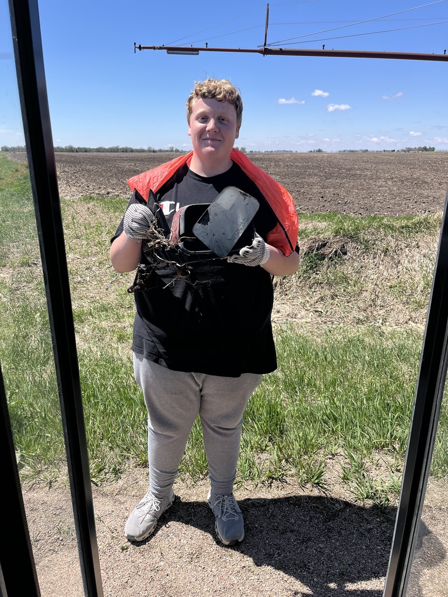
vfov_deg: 67.3
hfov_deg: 53.1
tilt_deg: -20.6
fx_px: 449
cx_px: 224
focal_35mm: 26
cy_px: 298
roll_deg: +1.3
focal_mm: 5.1
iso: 50
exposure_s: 1/2463
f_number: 1.6
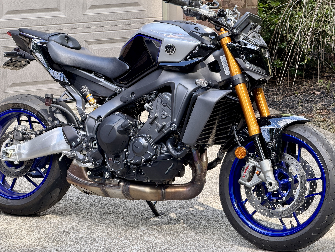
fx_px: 1123
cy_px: 117
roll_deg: +2.3
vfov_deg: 12.8
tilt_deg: -10.1
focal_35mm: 116
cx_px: 160
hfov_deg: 17.0
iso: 80
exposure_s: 1/121
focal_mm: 16.89
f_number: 2.8
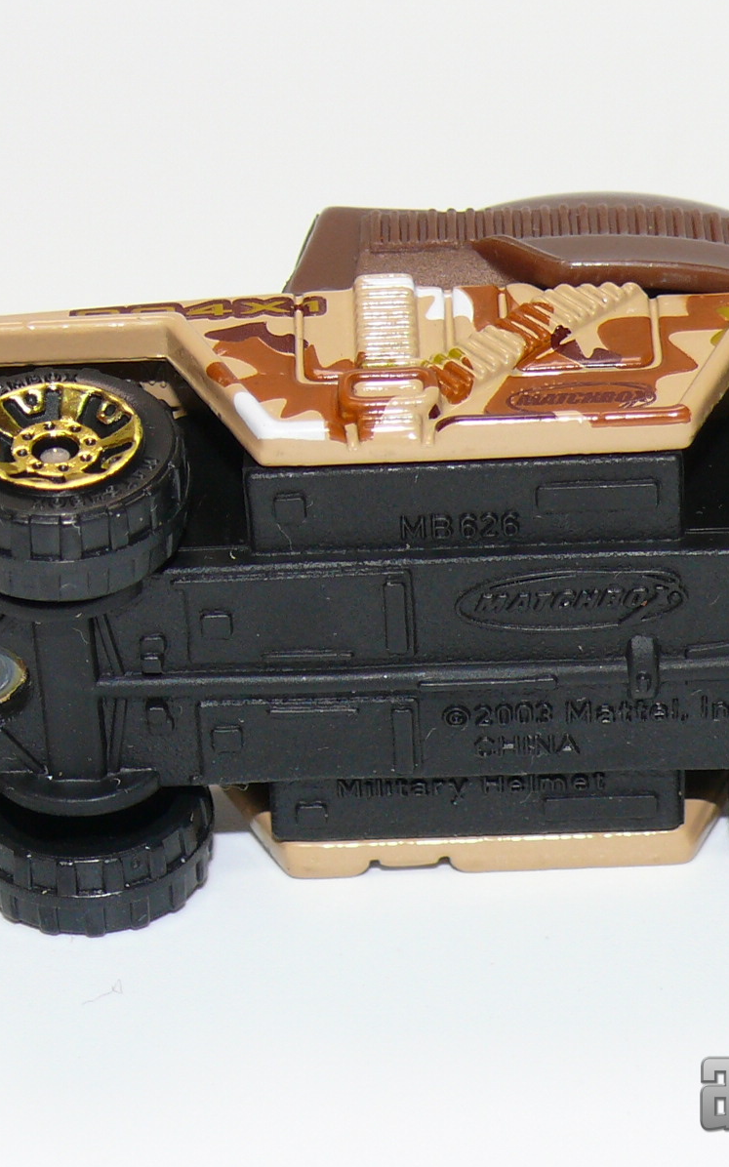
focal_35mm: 156
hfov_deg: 8.4
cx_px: 475
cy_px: 583
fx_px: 4961
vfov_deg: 13.4
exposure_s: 1/30
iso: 100
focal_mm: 14
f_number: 4
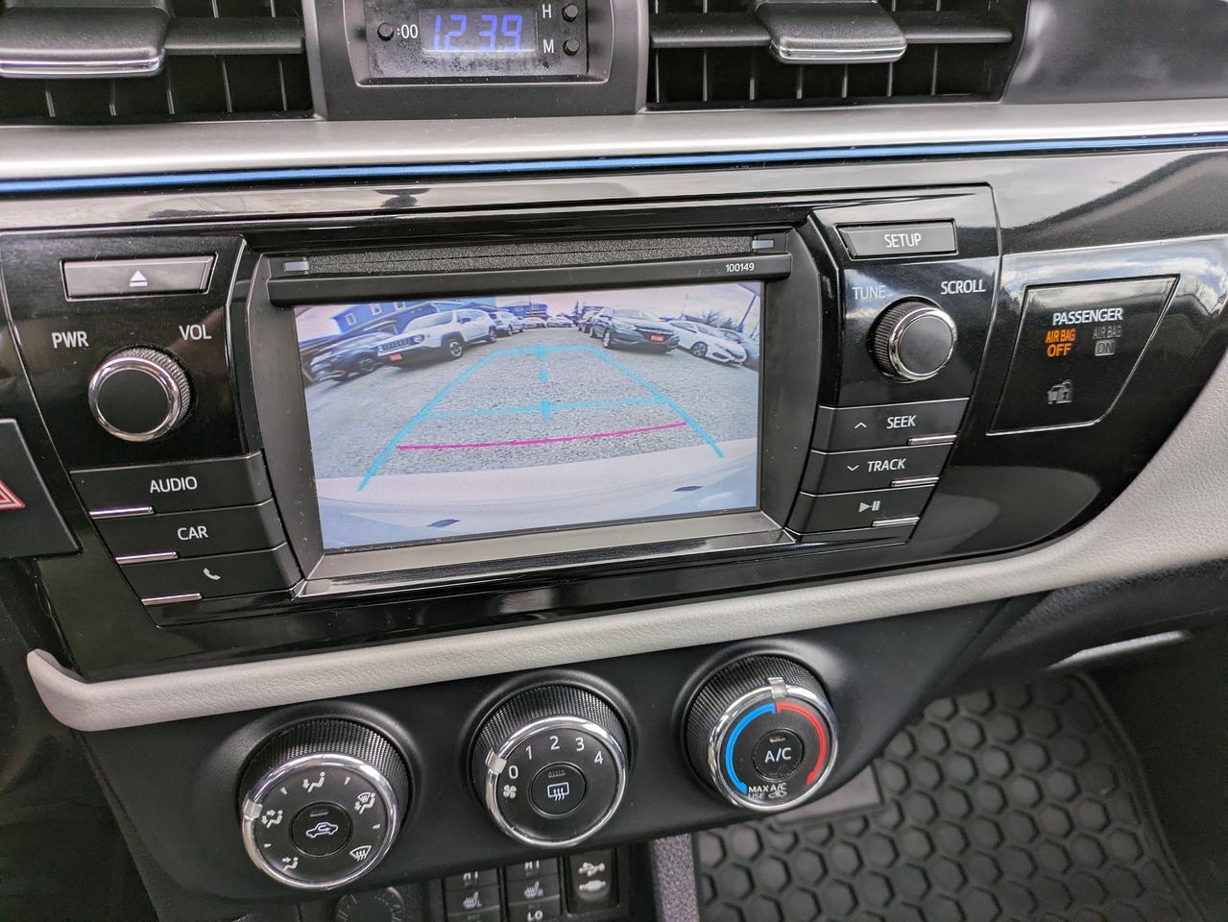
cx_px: 614
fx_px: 887
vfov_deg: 54.9
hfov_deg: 69.4
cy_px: 461
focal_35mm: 25
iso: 60
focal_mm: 5.43
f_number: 1.89
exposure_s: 1/193
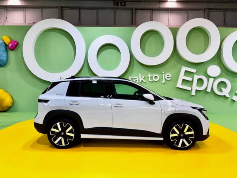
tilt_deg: -3.4
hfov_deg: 67.3
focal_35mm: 26
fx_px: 178
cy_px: 89
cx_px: 118
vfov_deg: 53.1
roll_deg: -0.6
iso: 50
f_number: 1.6
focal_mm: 5.96
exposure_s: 1/100
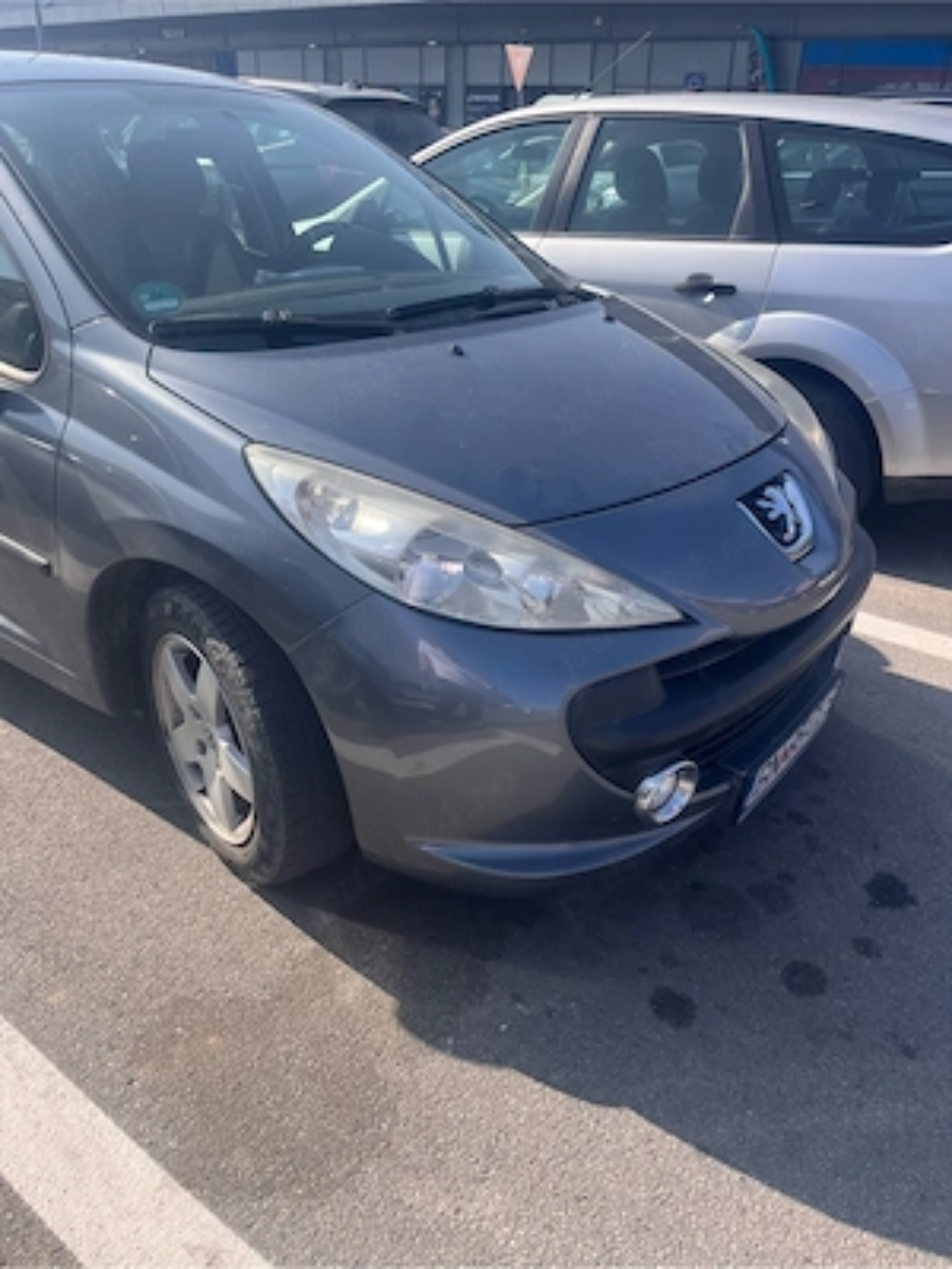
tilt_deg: -28.3
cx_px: 476
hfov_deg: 53.1
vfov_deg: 67.3
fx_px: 953
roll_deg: -1.0
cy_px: 634
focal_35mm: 26
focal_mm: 5.1
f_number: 1.6
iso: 50
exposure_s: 1/1309
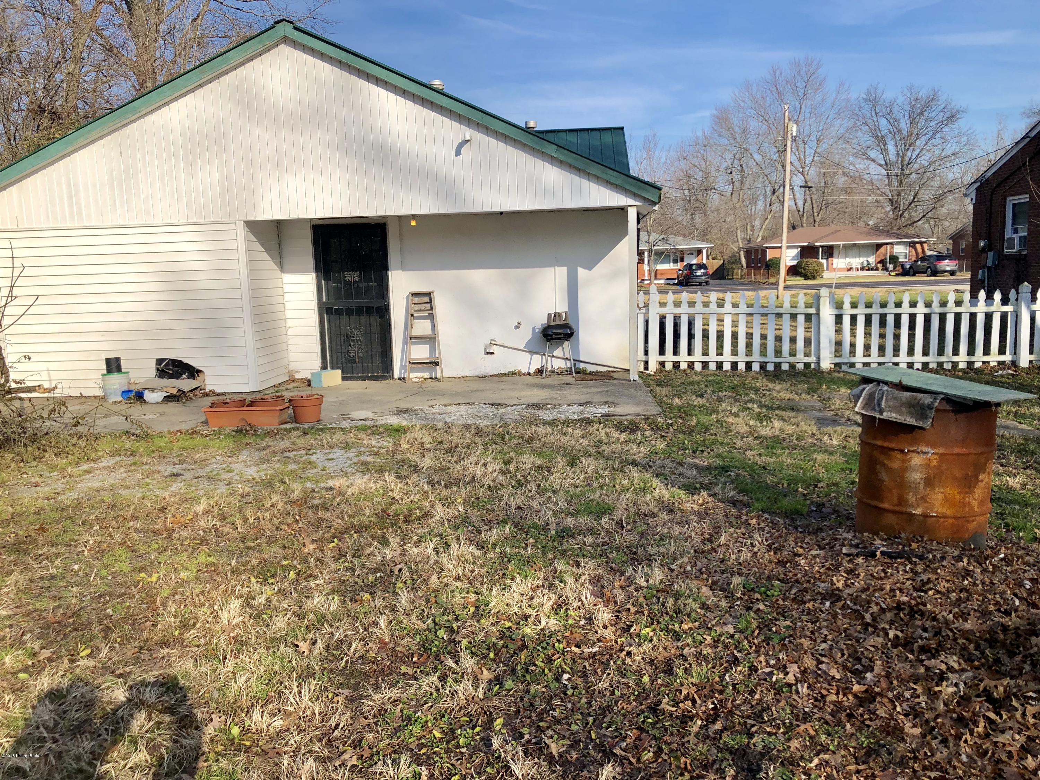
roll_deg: +1.6
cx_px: 520
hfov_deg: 63.4
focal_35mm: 28
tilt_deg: -8.5
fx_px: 841
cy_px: 390
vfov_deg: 49.7
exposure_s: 1/2288
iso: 20
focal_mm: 3.99
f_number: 1.8
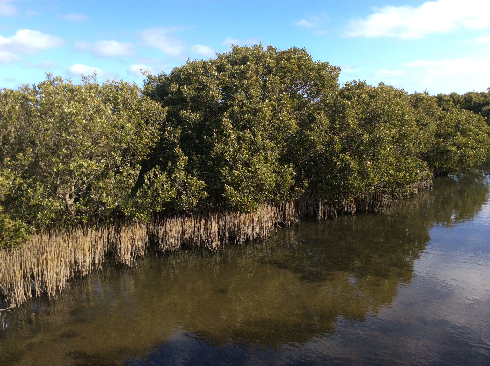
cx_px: 245
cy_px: 183
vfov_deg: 42.8
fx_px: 466
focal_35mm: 33
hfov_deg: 55.4
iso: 32
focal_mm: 3.3
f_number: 2.4
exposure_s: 1/650
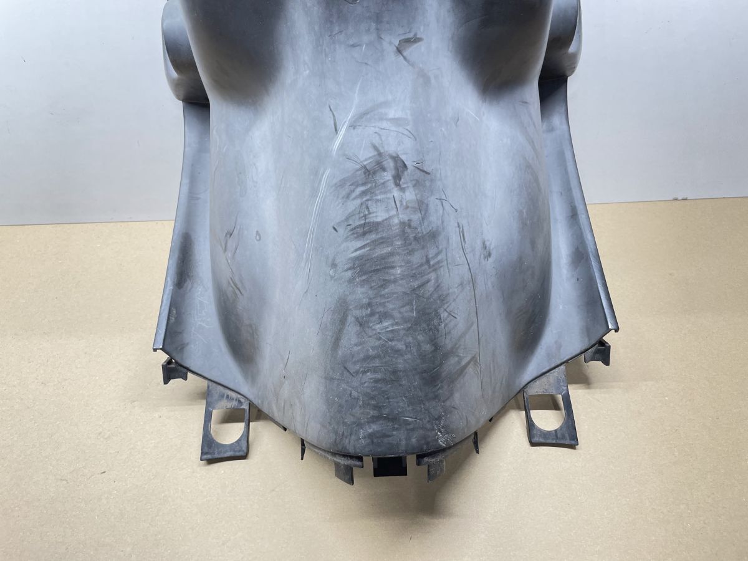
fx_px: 562
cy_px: 280
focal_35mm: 26
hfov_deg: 67.3
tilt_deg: -46.5
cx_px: 374
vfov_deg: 53.1
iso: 100
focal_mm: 4.2
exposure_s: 1/50
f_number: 1.6
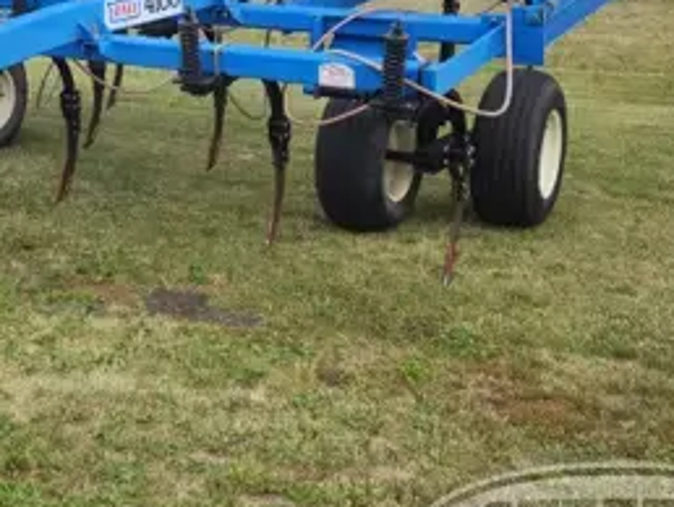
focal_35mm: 57
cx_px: 42
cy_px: 13
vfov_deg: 24.6
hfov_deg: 31.8
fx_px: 1111
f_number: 1.8
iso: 16
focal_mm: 6.4
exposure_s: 1/180
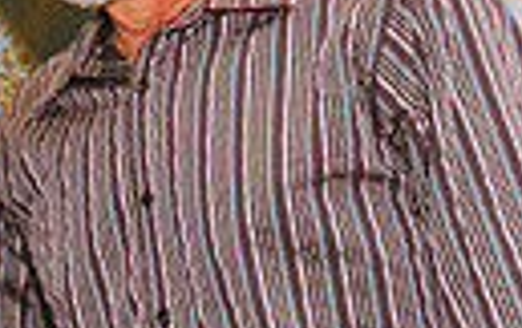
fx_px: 2479
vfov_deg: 7.5
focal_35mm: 174
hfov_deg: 10.8
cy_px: 318
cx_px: -562
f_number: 4
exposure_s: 1/160
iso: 3200
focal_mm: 38
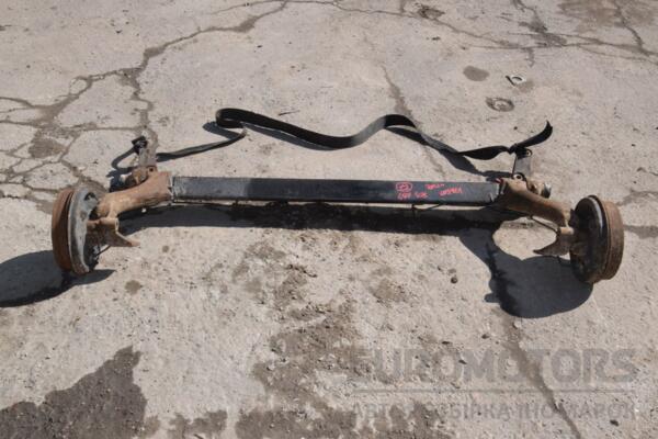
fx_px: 768
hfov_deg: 46.4
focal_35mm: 42
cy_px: 220
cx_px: 329
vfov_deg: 31.9
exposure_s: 1/200
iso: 800
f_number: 25
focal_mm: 28
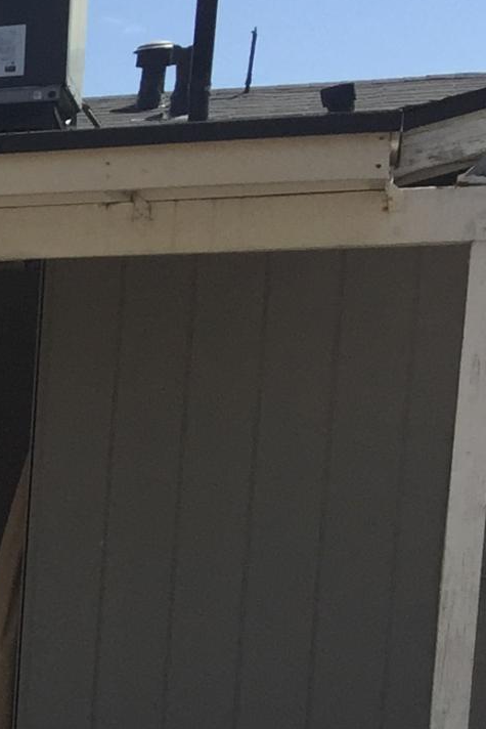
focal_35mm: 127
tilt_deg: -6.8
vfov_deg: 15.6
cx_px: -852
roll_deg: -2.3
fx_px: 2570
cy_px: 866
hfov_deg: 9.2
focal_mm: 4.15
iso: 32
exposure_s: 1/2198
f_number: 2.2
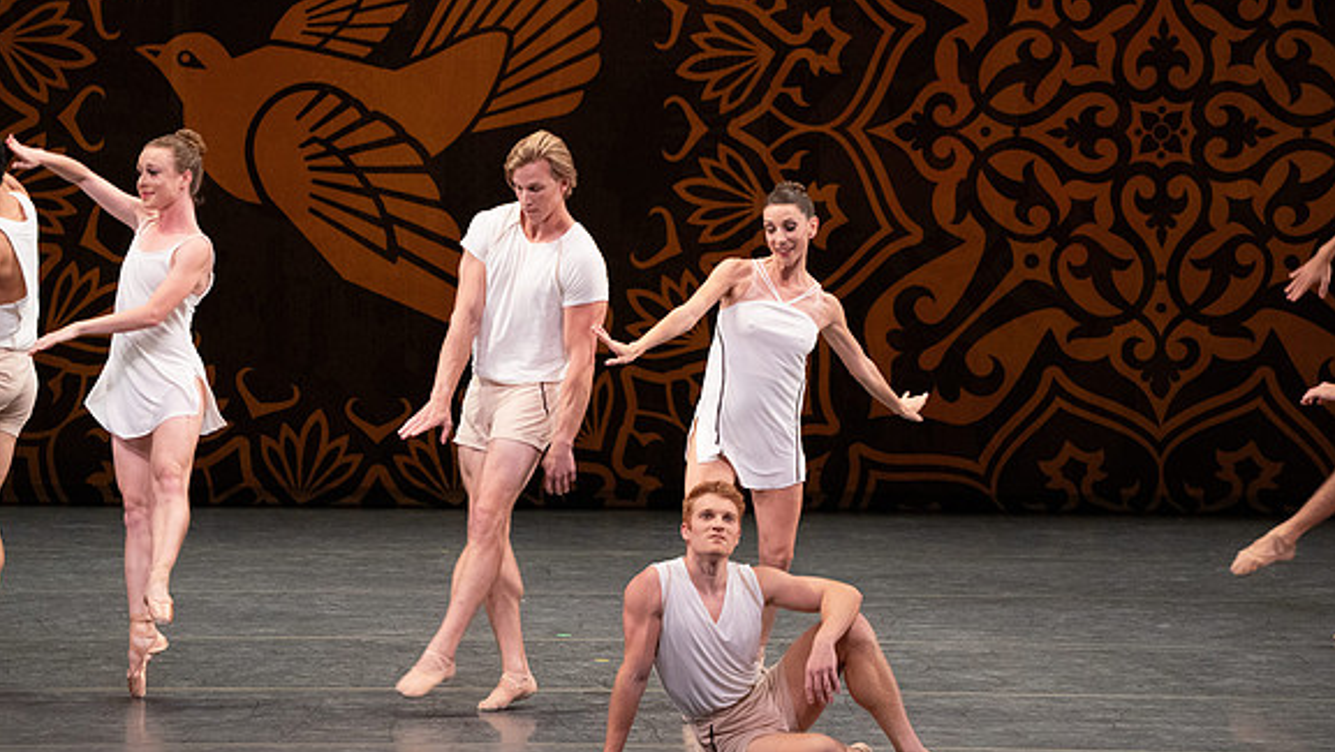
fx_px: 12075
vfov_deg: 3.6
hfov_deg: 6.3
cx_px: 669
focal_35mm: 341
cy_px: 357
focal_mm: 324
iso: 6400
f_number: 10
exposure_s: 1/400
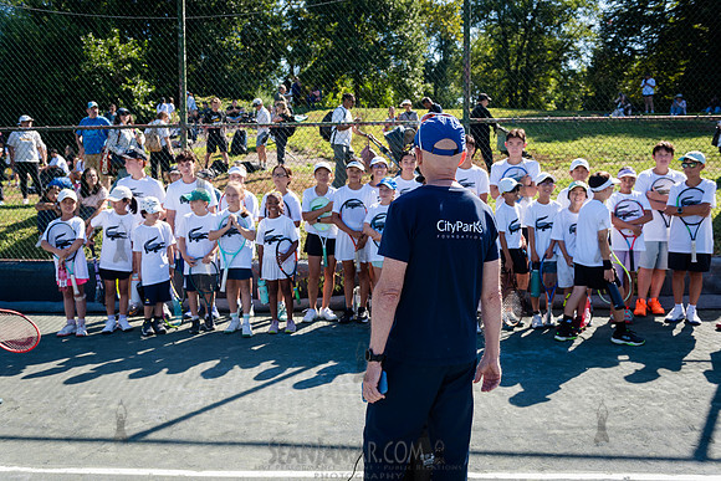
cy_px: 240
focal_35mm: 32
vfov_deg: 41.6
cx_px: 357
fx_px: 633
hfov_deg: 59.3
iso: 200
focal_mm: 31
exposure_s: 1/400
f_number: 4
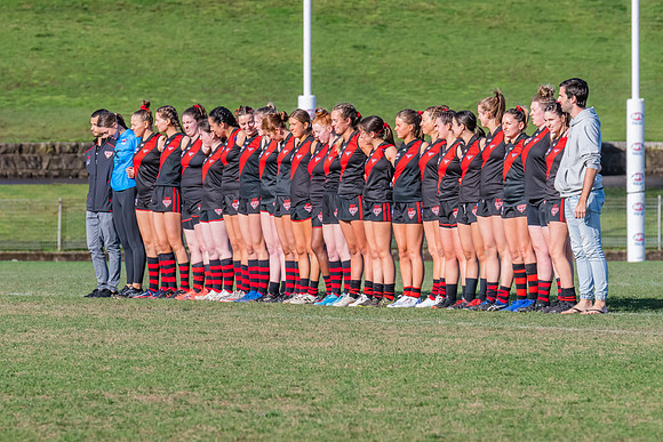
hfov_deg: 4.8
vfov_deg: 3.2
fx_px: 7846
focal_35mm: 426
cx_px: 327
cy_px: 225
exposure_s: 1/1250
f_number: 9
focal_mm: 300
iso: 800
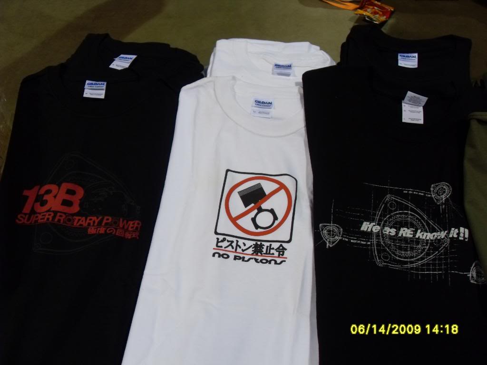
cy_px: 182
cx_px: 244
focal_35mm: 40
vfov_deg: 36.0
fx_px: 563
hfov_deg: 46.8
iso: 160
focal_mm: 7.1
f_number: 3.1
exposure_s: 1/45
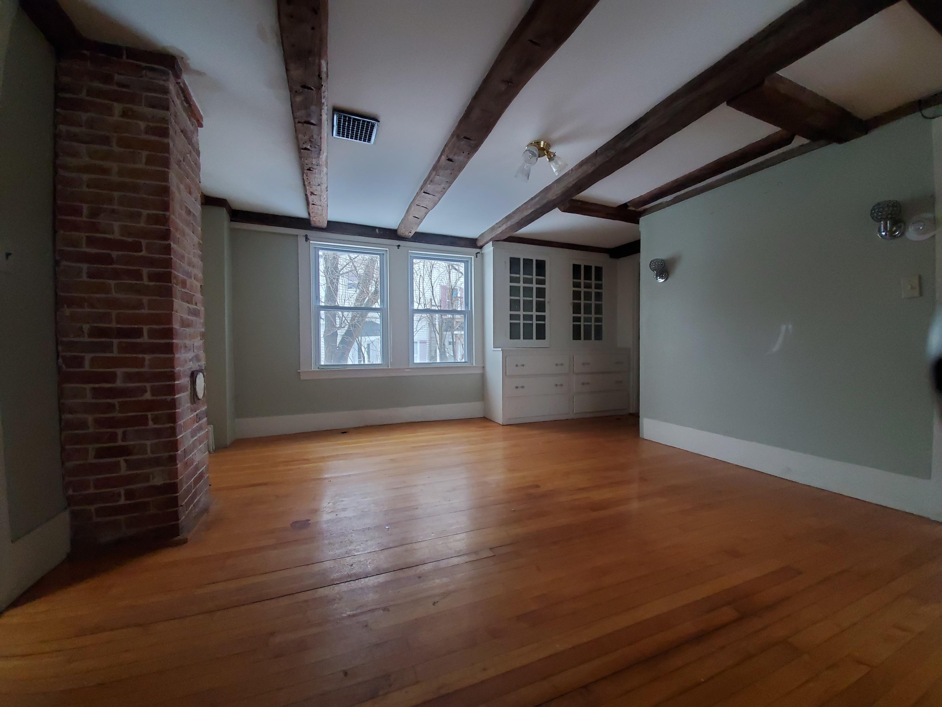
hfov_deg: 106.2
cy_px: 354
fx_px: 354
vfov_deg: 89.9
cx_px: 471
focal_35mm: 13
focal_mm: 1.8
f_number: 2.2
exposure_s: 1/59
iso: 400
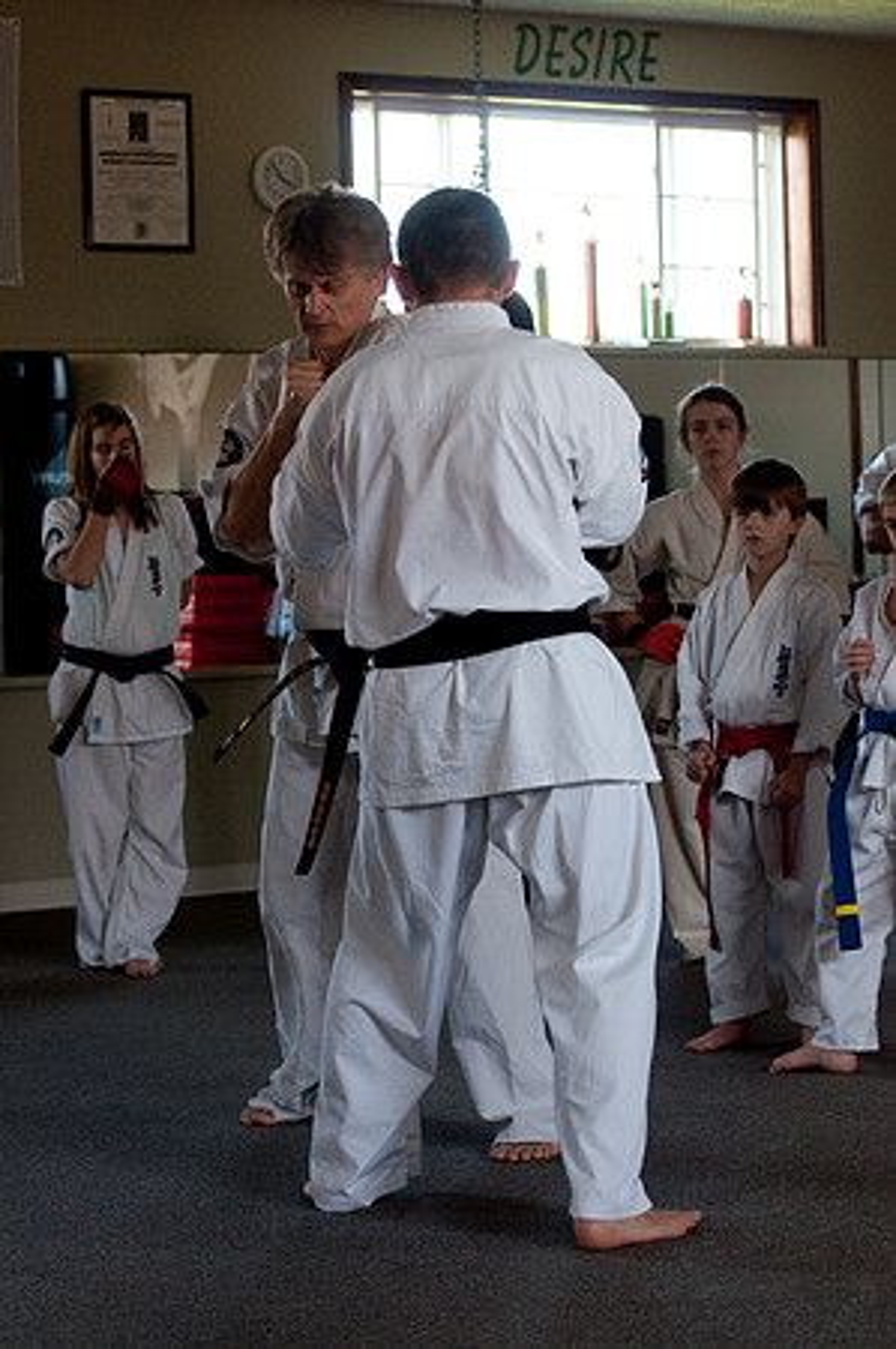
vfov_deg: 19.5
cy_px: 674
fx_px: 3929
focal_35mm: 105
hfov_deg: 13.0
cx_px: 448
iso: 800
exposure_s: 1/200
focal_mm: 70
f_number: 4.5
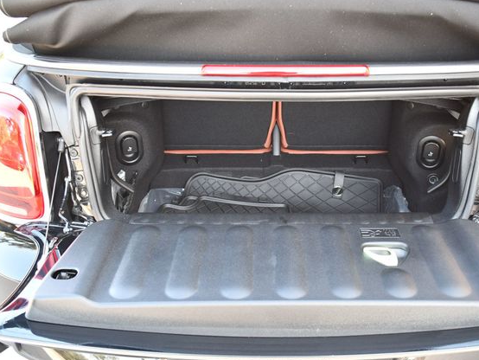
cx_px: 267
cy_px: 183
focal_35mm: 40
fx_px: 554
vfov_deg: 36.0
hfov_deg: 46.7
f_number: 3.5
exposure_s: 1/125
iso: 800
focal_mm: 18
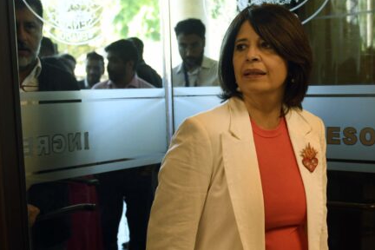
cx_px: 262
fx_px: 667
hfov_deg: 31.1
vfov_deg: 21.1
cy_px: 186
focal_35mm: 64
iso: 1250
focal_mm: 24
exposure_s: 1/320
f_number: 2.8
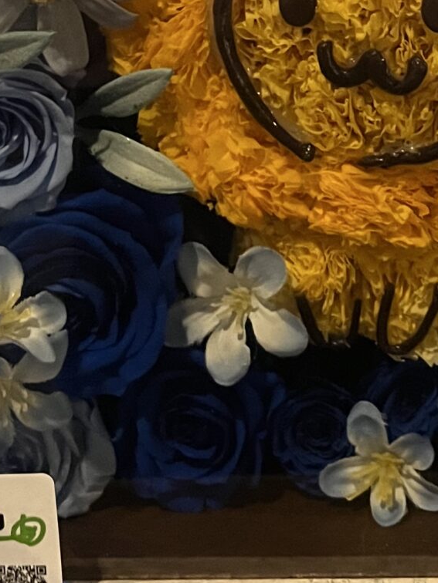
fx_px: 1485
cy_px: -25
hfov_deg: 16.5
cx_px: 426
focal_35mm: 88
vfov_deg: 21.3
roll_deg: +1.0
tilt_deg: -21.0
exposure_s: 1/30
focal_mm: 5.1
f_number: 1.6
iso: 640
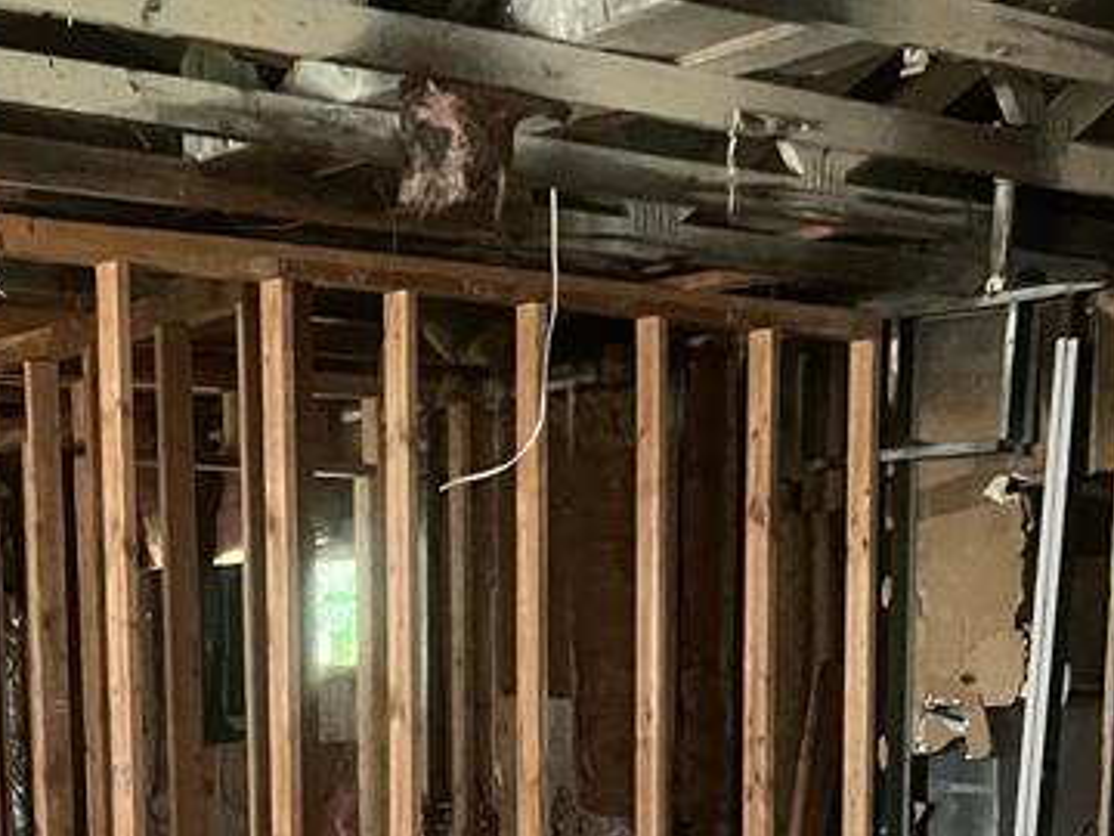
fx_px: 2381
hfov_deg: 26.3
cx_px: 452
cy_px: 988
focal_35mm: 74
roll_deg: +0.7
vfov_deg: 18.9
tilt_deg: -7.6
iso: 800
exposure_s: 1/30
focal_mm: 5.7
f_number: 1.5
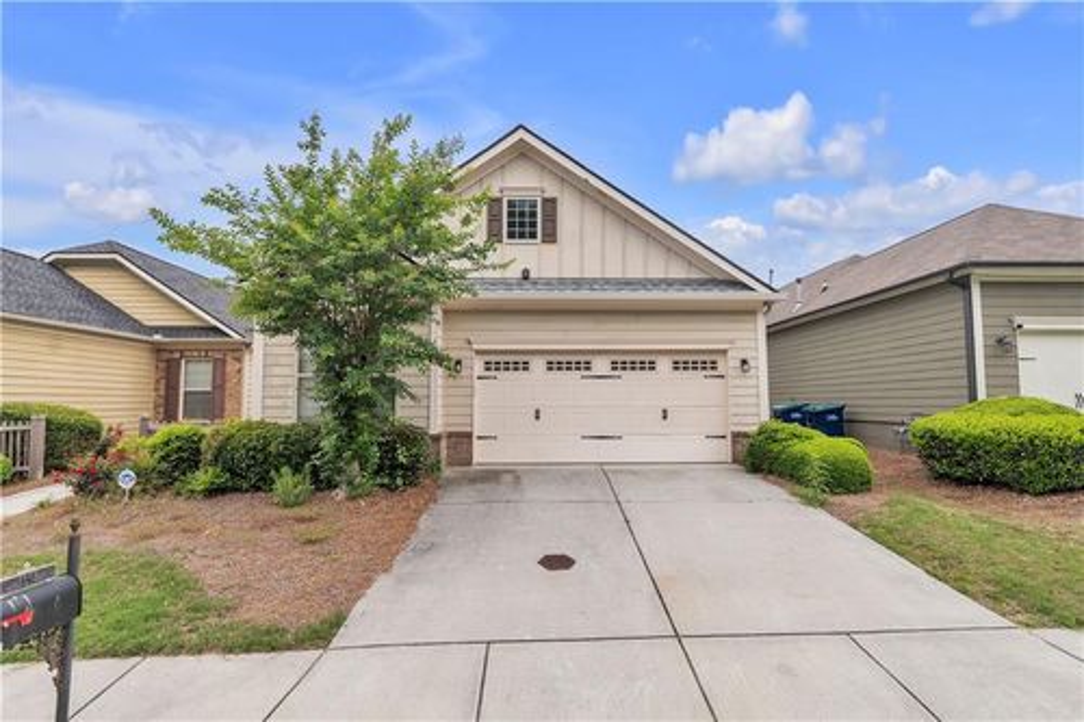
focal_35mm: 17
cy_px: 361
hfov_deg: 93.3
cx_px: 542
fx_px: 512
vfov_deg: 70.4
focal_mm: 17
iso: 100
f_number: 9
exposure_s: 1/50
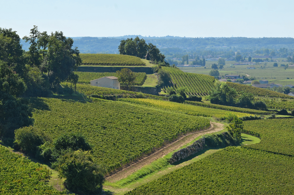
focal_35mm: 168
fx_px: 1369
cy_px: 98
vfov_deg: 8.1
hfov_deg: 12.3
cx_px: 147
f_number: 11
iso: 200
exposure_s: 1/400
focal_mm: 112
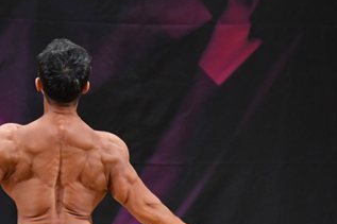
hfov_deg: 3.1
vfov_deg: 2.1
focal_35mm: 661
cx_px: 4
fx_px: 6184
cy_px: 234
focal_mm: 180
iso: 3200
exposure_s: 1/400
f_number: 5.6
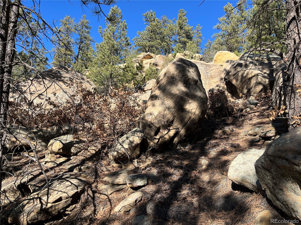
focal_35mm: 26
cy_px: 112
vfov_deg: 53.1
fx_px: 226
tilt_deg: +9.8
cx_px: 150
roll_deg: -2.7
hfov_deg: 67.3
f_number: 1.6
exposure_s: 1/1558
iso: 50
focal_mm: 5.1
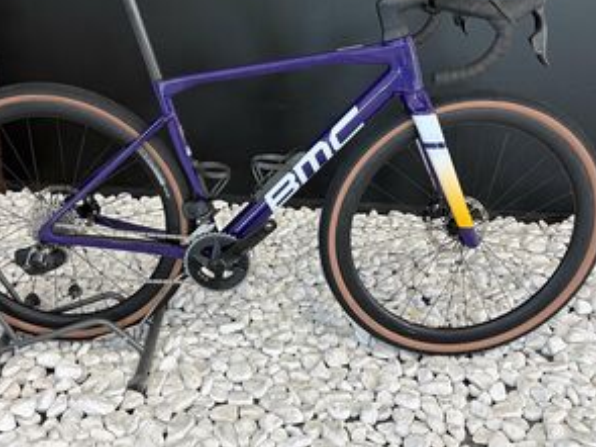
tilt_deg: -20.0
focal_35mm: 37
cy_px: 189
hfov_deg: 50.0
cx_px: 251
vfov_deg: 38.5
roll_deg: +0.7
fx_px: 637
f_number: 1.6
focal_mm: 5.96
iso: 80
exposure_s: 1/50
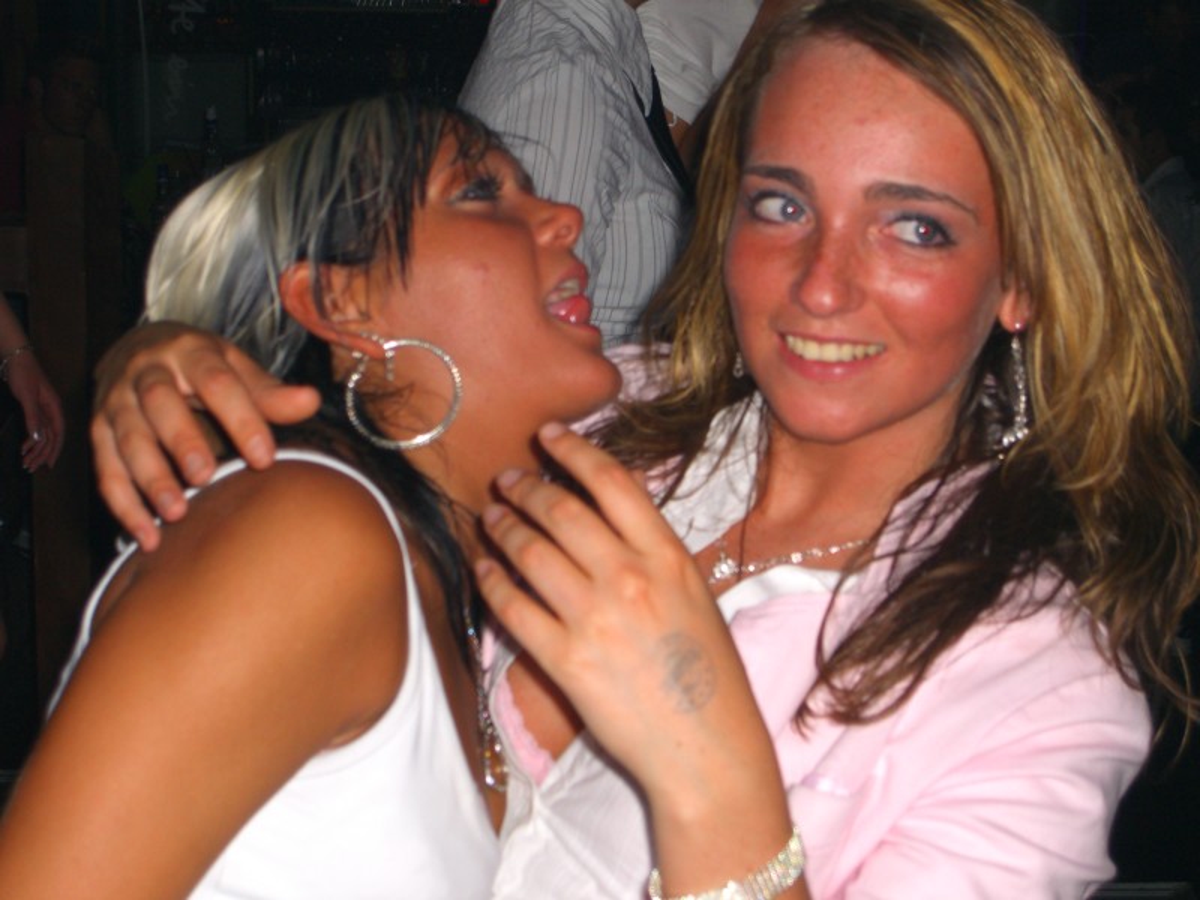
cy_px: 450
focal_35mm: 80
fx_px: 2773
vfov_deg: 18.4
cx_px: 600
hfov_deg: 24.4
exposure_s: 1/60
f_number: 4.4
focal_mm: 16.6
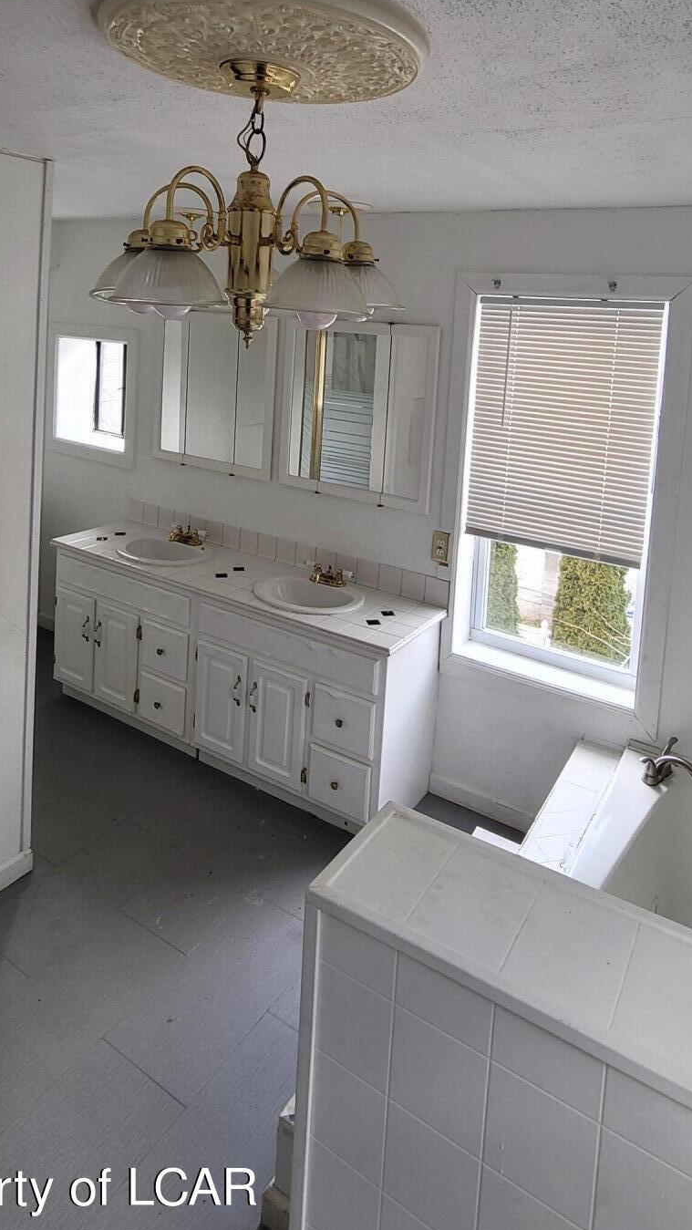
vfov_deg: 79.5
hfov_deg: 53.6
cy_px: 359
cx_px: 372
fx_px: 685
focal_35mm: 21
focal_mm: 2.2
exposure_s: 1/59
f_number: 2.2
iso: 100
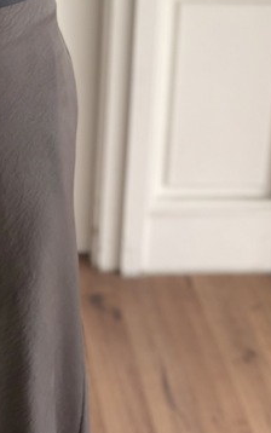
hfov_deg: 16.5
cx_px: -23
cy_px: -134
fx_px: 909
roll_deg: +0.4
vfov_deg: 23.6
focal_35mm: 77
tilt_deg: -25.4
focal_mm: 5.96
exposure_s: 1/76
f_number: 1.6
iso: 125
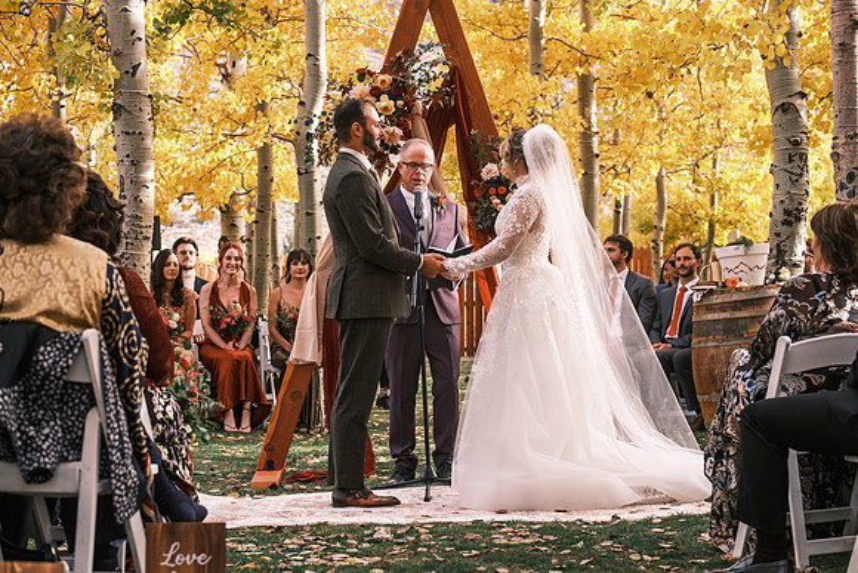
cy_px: 286
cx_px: 429
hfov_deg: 27.0
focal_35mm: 75
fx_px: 1788
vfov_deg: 18.2
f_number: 3.6
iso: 400
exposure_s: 1/500
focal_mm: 50
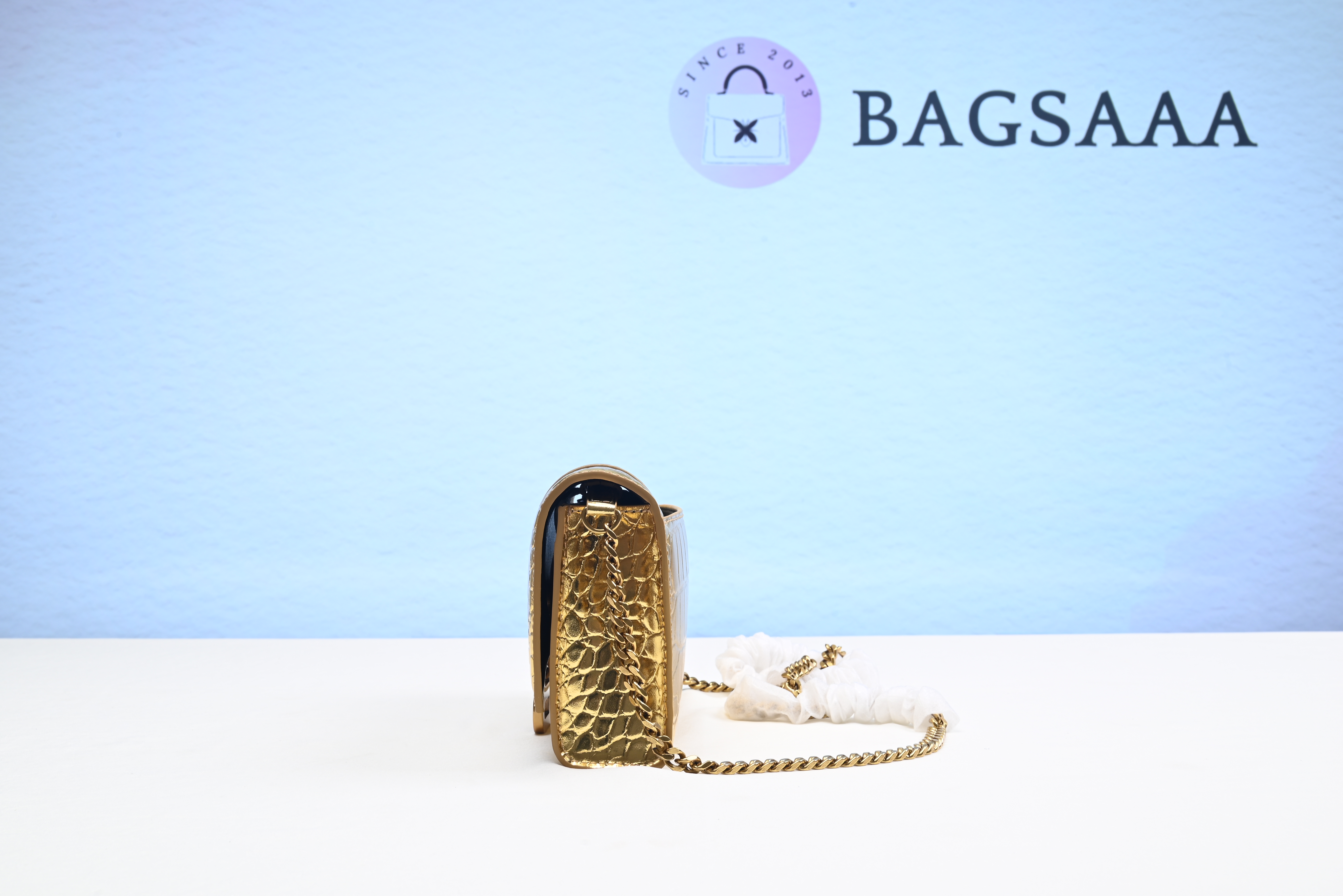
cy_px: 448
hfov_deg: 51.9
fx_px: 1381
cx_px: 672
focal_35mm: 37
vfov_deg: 36.0
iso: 100
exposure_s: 1/2
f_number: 16
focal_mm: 37
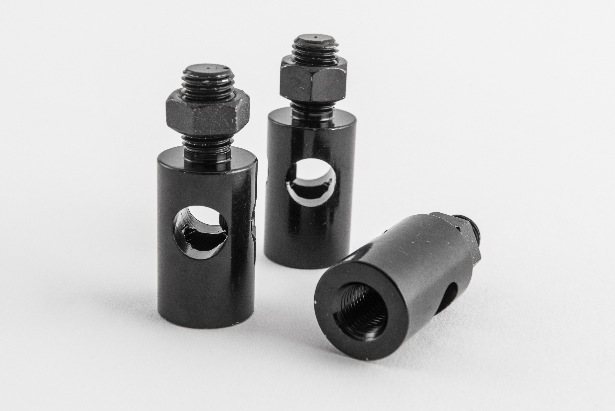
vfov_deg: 18.2
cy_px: 195
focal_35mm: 75
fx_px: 1282
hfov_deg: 27.0
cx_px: 293
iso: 125
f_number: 18
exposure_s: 1/160
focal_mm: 70
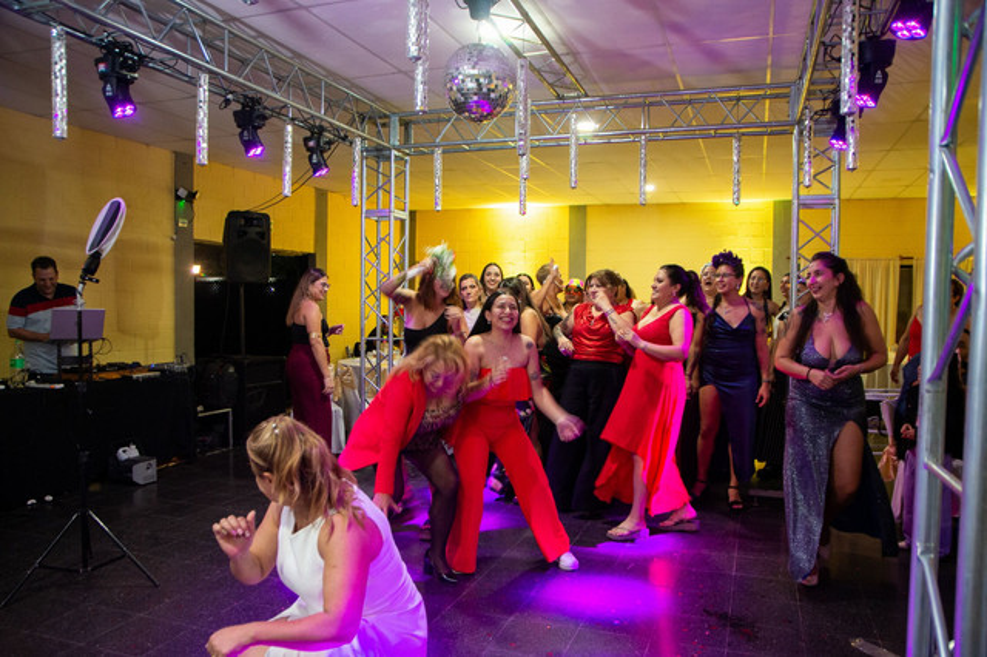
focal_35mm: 26
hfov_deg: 70.5
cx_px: 494
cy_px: 328
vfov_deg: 50.4
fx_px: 699
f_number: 2.8
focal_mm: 17
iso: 1000
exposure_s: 1/50
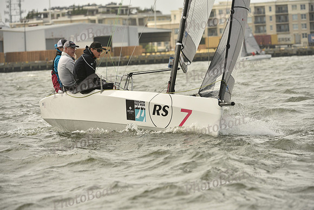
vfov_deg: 5.7
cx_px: 157
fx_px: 2094
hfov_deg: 8.6
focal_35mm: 240
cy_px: 105
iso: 320
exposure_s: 1/1250
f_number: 6.3
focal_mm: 240
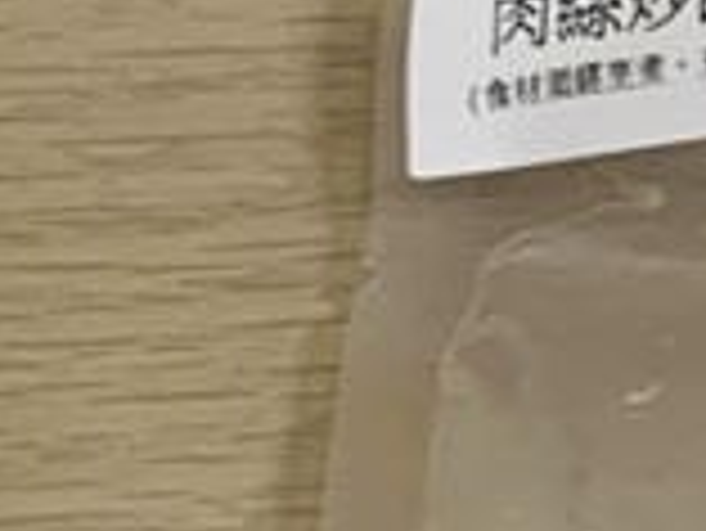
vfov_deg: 7.4
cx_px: 2653
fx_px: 4062
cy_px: 576
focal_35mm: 199
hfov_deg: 7.5
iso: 125
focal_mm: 4.25
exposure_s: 1/59
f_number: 1.8
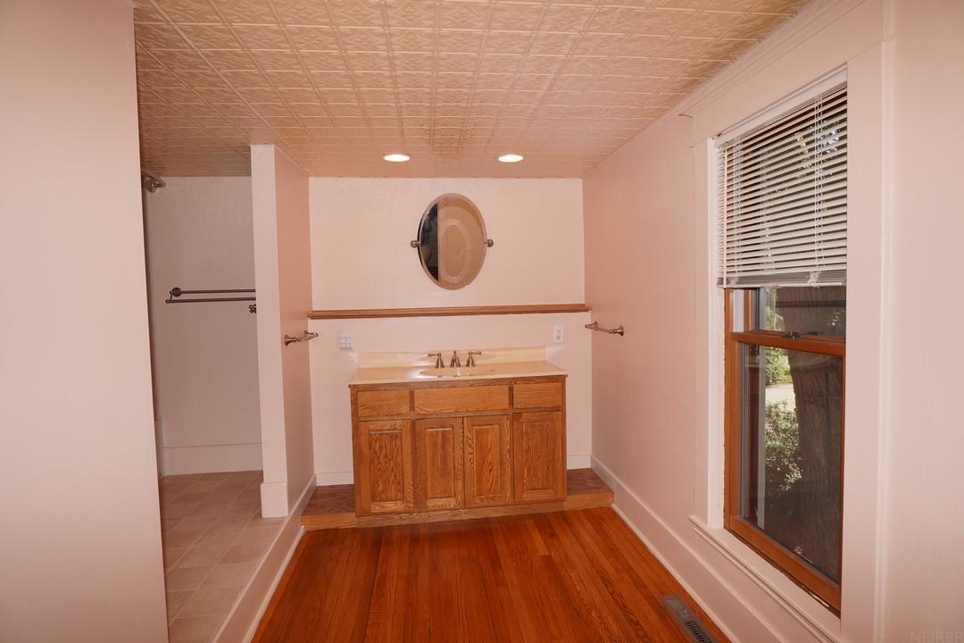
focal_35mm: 18
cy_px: 322
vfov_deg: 67.4
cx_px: 482
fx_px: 482
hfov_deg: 90.0
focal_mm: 12
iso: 100
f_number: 5
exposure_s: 1/160
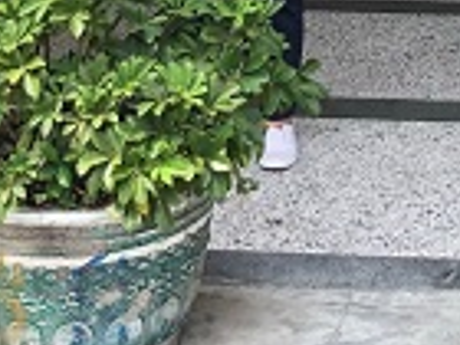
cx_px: 545
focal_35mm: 128
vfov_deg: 10.4
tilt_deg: +0.4
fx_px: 1701
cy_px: -411
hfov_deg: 14.9
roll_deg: -0.2
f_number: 1.8
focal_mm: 4
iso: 20
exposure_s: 1/302
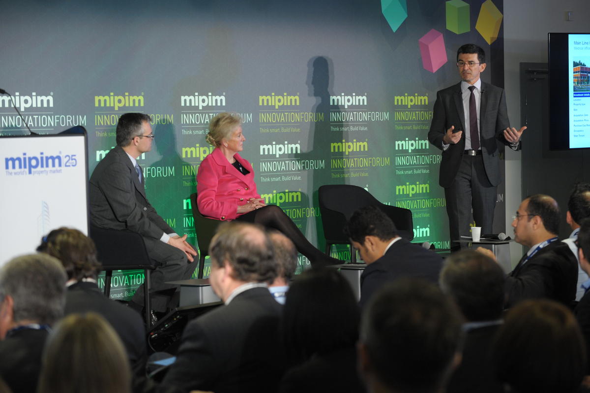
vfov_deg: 13.0
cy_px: 196
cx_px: 295
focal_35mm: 105
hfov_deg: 19.5
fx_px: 1719
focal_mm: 105
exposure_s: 1/125
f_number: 5
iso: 1600
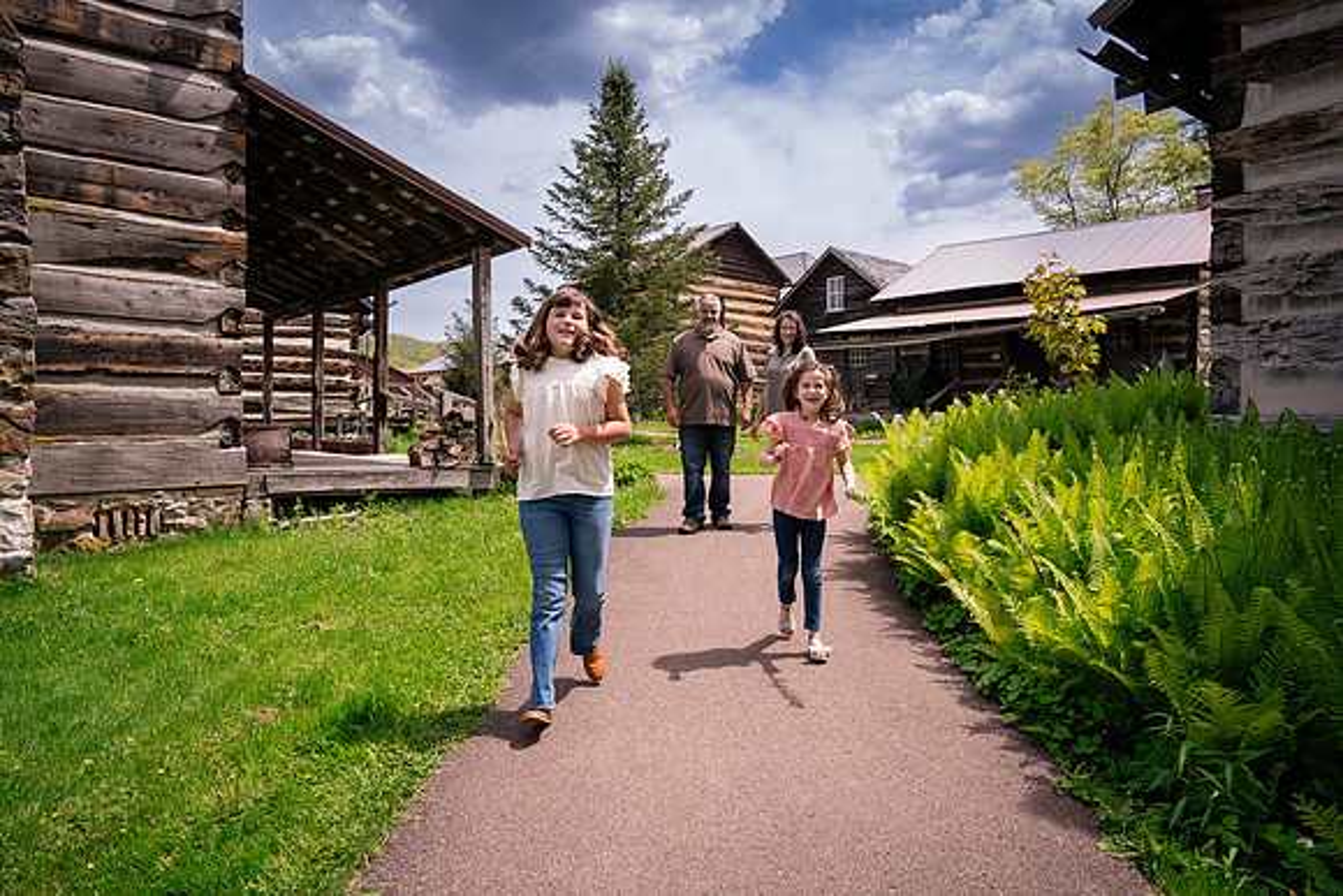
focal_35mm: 24
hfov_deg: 73.7
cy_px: 448
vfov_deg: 53.2
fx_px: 896
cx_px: 672
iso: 100
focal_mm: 24
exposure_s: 1/400
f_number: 5
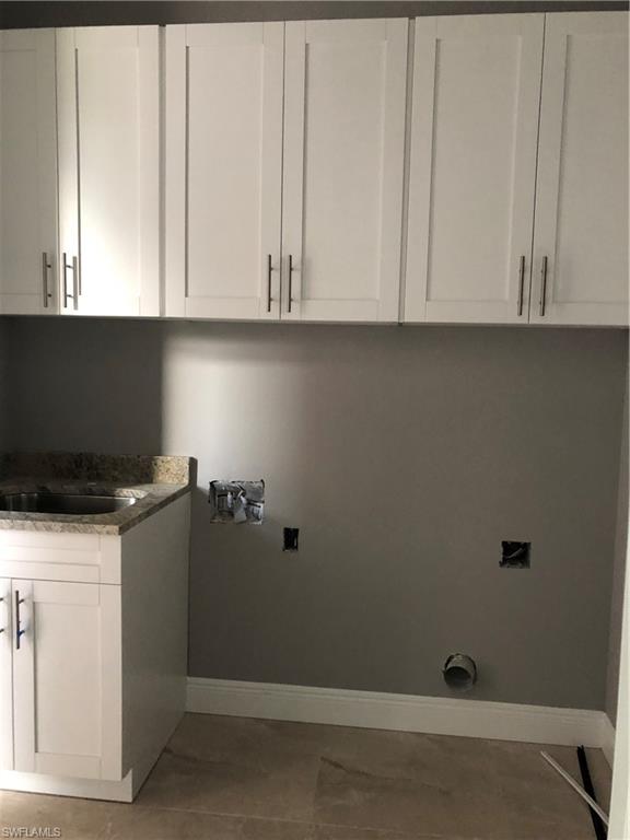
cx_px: 315
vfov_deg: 63.4
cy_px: 420
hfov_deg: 49.7
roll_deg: -0.3
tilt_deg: -4.8
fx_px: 679
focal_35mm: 28
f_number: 1.8
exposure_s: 1/15
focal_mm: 3.99
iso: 100
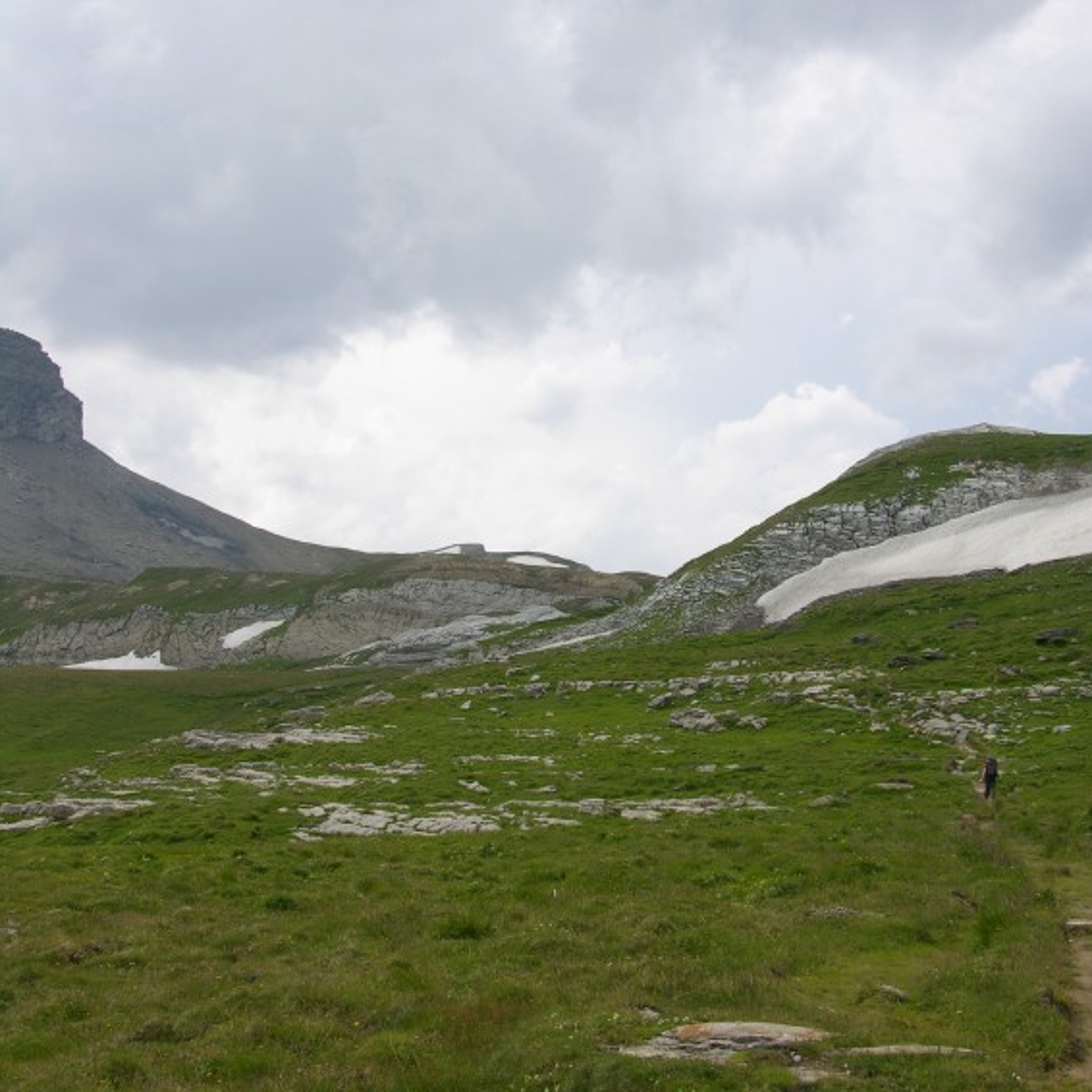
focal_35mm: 42
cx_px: 554
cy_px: 444
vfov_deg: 39.9
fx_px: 1499
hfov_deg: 40.0
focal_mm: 8.9
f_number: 6.3
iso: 50
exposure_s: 1/197
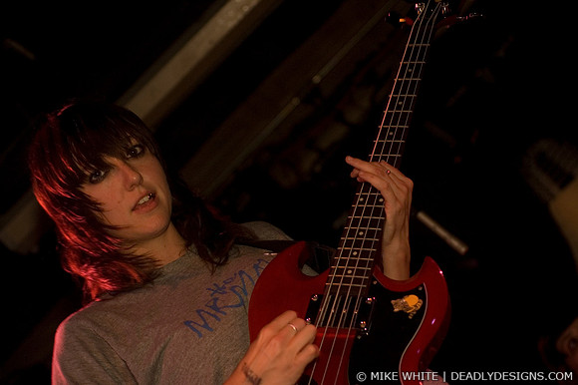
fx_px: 1252
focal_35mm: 78
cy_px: 192
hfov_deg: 26.0
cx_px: 289
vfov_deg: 17.5
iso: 800
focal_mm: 52
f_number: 2.8
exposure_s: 1/80
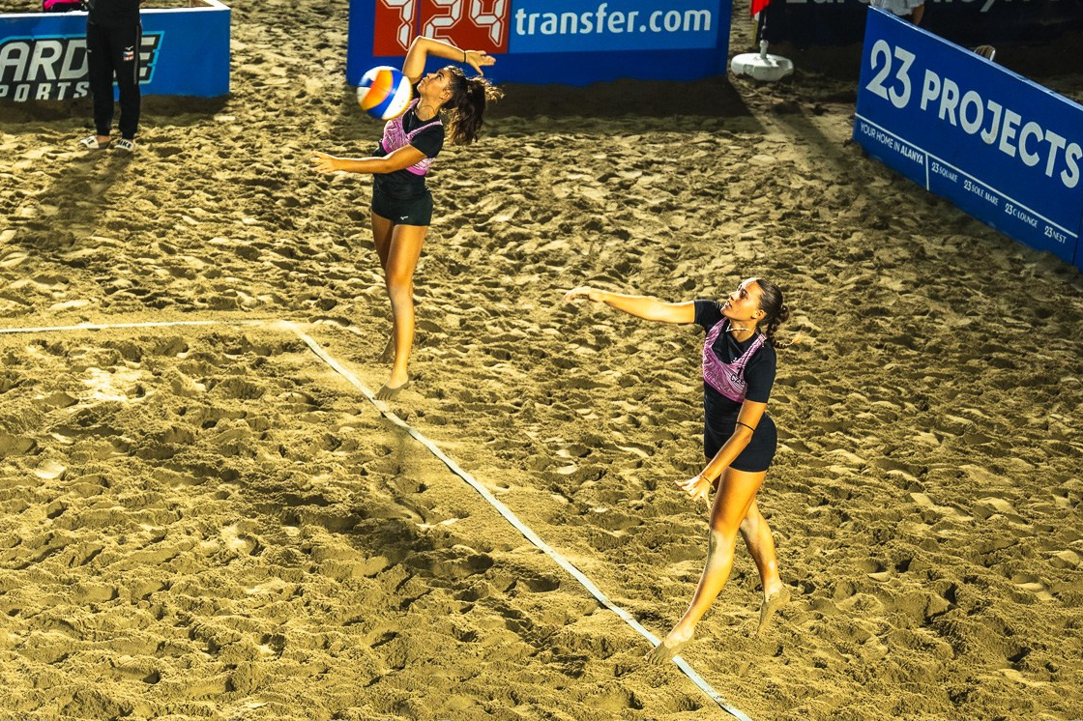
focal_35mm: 120
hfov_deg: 17.1
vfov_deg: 11.4
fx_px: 3609
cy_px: 349
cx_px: 523
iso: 640
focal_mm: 70
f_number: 2.8
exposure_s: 1/800
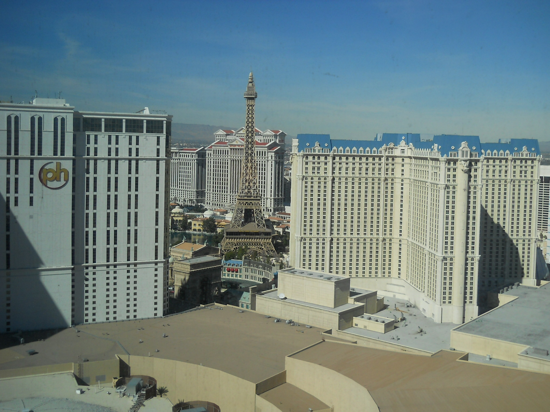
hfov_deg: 45.8
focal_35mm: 41
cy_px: 206
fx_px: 651
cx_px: 275
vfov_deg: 35.1
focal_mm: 6.72
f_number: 5.5
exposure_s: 1/250
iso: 80
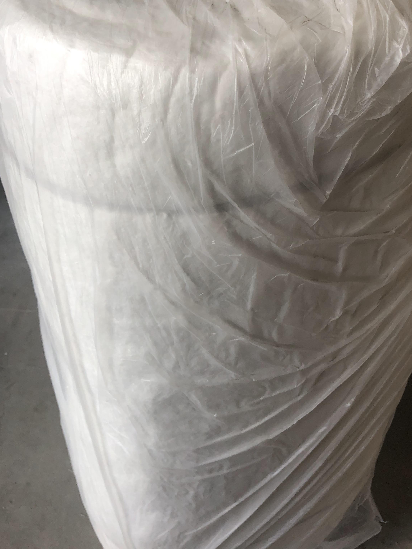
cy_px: 244
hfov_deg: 38.6
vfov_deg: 50.0
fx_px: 587
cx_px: 236
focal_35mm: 37
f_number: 1.8
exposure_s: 1/120
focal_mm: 4
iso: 64
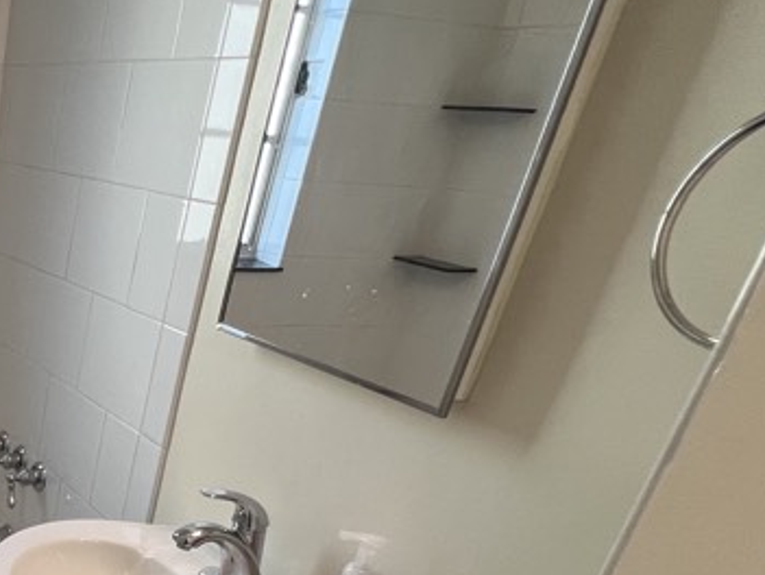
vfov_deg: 36.1
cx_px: -120
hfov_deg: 38.9
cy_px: 527
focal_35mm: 37
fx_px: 819
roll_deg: -3.6
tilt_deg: -25.8
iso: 160
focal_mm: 1.57
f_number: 1.8
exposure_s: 1/120
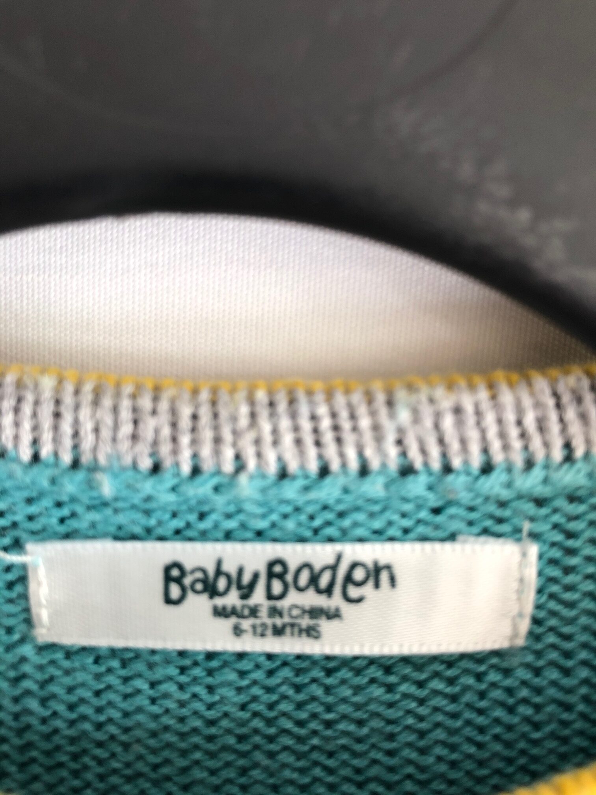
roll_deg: -0.5
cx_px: 298
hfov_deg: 49.7
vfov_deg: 63.4
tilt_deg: -8.2
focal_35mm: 28
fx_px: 643
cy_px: 398
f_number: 1.8
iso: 20
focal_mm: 3.99
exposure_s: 1/30
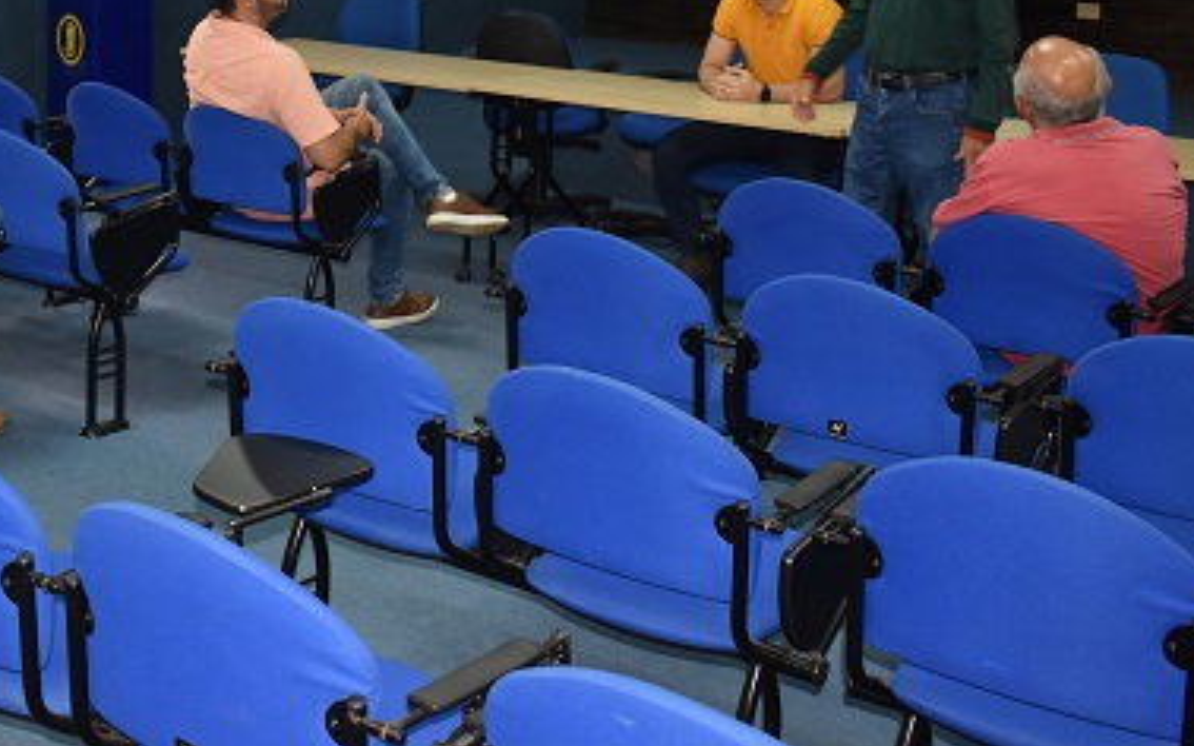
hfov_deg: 35.1
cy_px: 106
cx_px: 332
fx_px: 1854
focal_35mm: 57
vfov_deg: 22.3
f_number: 3.8
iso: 800
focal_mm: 22
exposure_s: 1/60
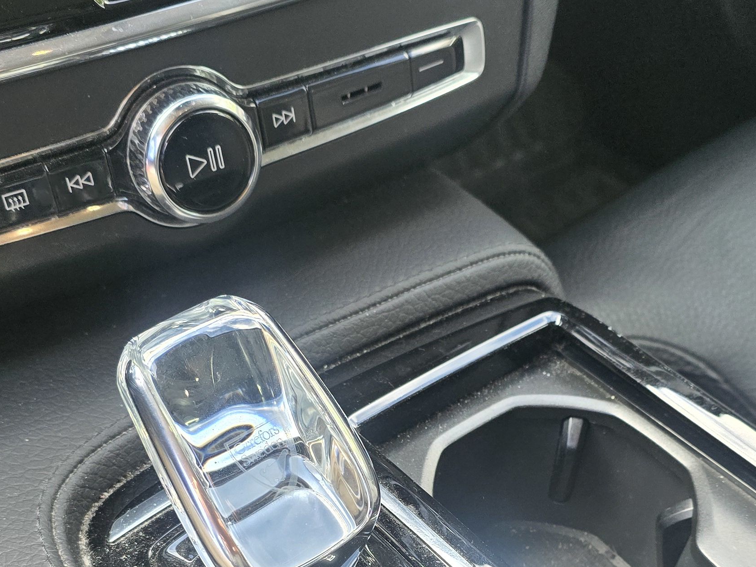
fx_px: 1201
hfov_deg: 34.9
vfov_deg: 25.4
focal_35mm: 55
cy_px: 554
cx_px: 417
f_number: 1.7
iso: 125
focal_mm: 6.3
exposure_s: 1/180
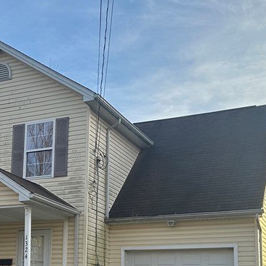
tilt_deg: +9.0
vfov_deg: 28.4
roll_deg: -1.8
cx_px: 67
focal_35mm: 59
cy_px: 219
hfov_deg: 28.6
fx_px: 513
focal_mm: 6.86
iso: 80
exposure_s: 1/1779
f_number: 1.78
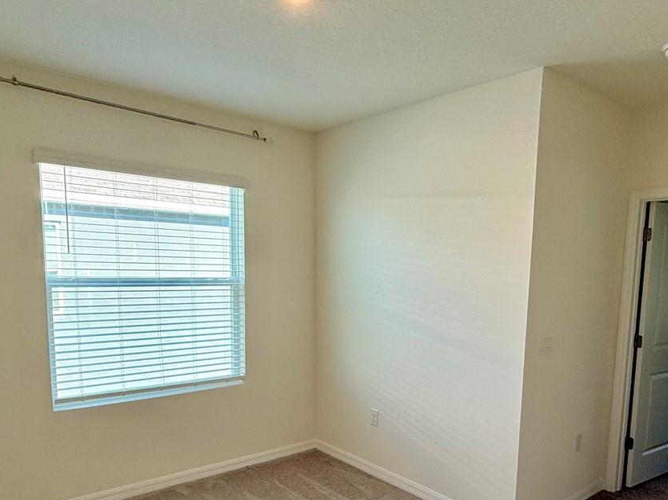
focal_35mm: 27
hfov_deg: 65.2
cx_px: 371
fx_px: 521
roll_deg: +0.3
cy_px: 330
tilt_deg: -2.6
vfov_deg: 50.5
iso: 64
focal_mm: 2.22
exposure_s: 1/120
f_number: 2.2
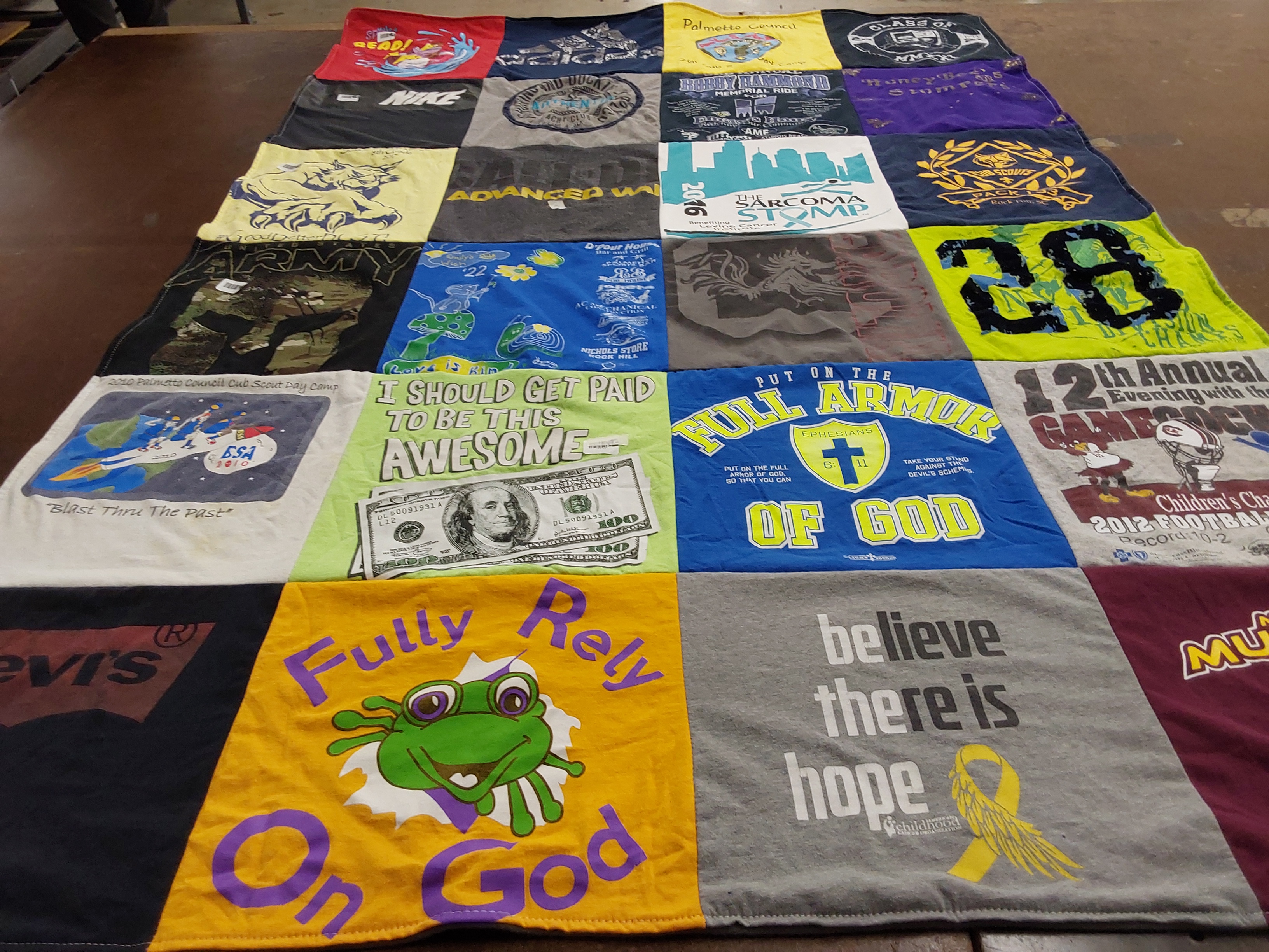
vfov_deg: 49.7
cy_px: 476
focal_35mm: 28
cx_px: 634
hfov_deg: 63.4
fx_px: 1026
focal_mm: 2.91
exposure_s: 1/50
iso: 80
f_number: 1.9
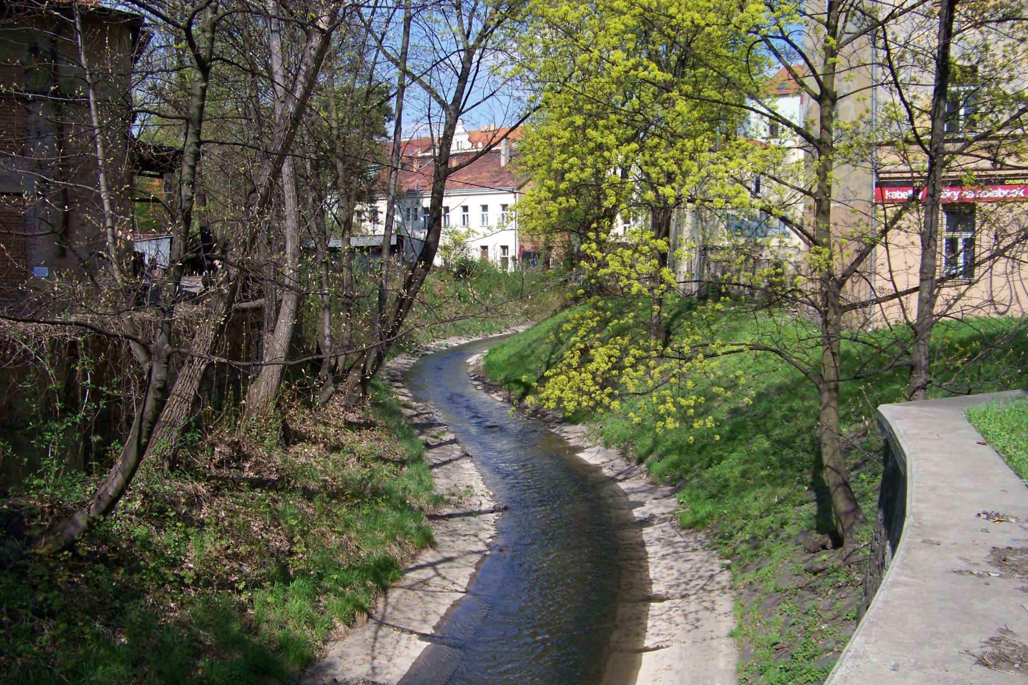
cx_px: 517
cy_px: 387
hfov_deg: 50.7
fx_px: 1085
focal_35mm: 38
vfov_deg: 35.0
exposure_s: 1/1000
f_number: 2.8
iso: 64
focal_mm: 5.85
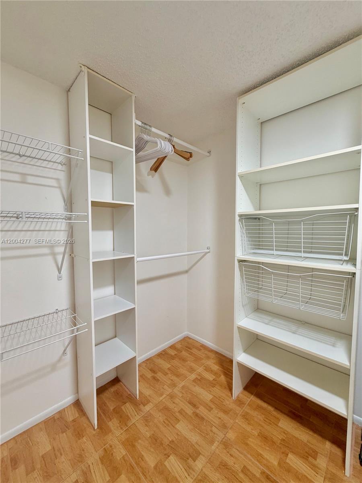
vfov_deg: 102.1
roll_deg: +0.0
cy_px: 242
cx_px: 181
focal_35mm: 14
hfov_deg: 85.7
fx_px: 195
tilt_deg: -3.6
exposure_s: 1/60
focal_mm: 2.22
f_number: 2.2
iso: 250
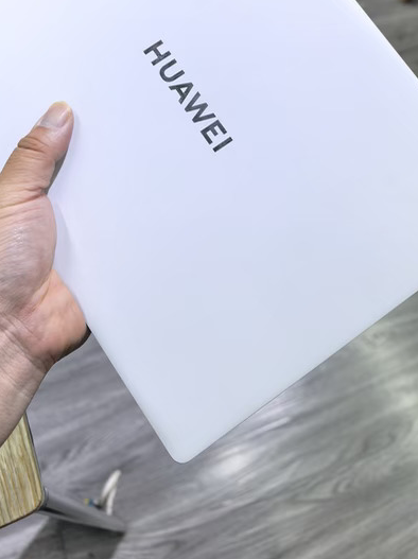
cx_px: 236
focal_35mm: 37
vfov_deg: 48.5
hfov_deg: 38.5
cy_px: 149
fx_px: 597
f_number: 2
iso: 50
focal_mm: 8.5
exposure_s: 1/226
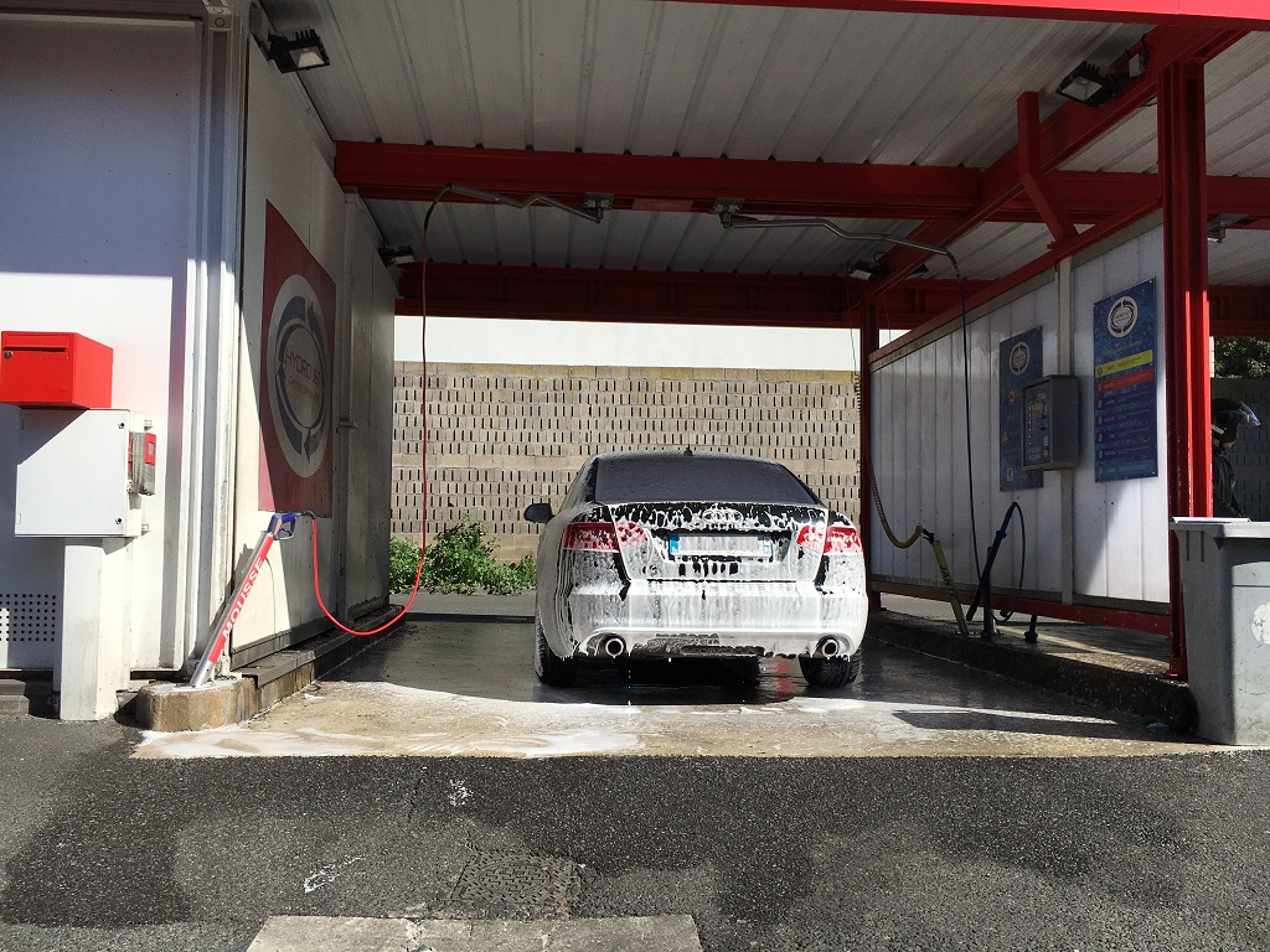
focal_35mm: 29
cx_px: 635
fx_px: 1064
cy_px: 476
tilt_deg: +3.6
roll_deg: -0.6
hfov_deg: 61.7
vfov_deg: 48.2
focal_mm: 4.15
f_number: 2.2
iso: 25
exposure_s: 1/2079
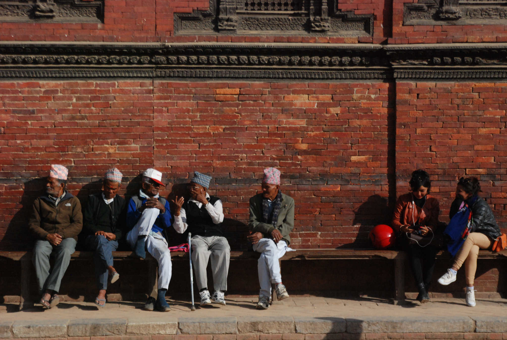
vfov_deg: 13.1
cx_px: 254
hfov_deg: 19.4
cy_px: 170
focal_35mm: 105
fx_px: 1481
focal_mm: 70
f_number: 10
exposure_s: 1/1600
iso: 1000
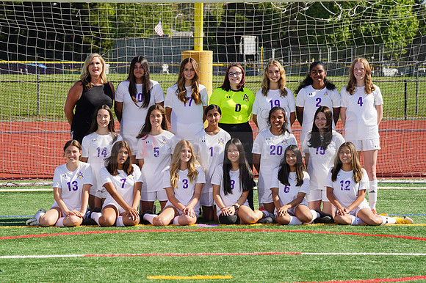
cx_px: 213
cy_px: 142
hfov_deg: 12.0
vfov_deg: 8.0
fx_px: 2022
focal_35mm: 171
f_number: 13
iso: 200
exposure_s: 1/250
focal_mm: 171
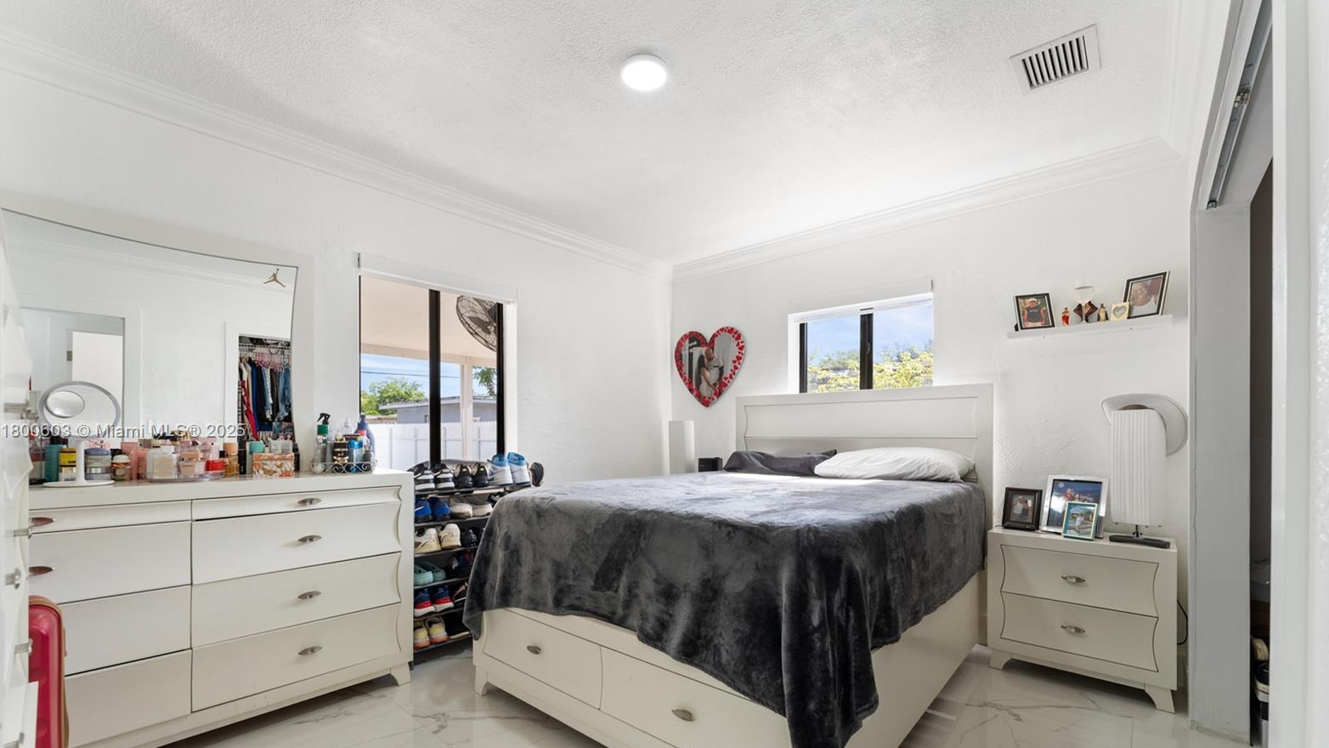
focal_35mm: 15
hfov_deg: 103.0
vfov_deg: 70.1
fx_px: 529
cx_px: 653
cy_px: 432
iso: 500
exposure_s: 1/13
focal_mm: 14
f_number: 9
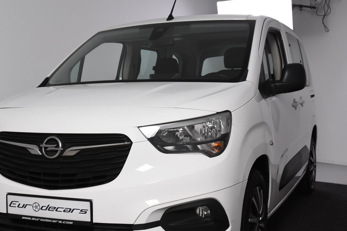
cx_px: 141
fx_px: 511
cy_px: 142
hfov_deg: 37.4
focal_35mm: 53
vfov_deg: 25.5
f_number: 6.3
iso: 1600
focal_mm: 26
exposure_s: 1/160
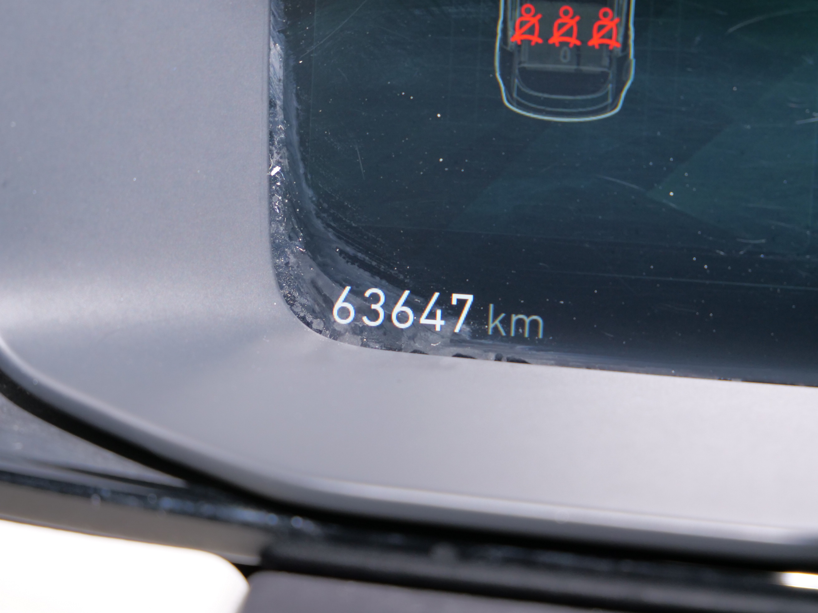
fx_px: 2836
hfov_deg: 16.4
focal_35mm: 120
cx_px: 409
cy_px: 306
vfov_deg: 12.3
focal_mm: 60
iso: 800
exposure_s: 1/15
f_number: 5.6
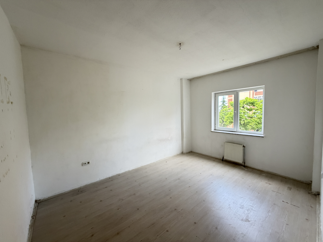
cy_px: 121
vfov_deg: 85.7
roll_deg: +1.0
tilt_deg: -4.4
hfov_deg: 102.1
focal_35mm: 14
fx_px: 131
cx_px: 162
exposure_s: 1/121
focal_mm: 2.22
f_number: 2.2
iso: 160
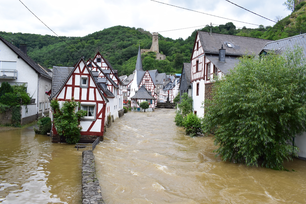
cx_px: 153
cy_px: 102
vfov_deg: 43.6
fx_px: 255
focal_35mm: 30
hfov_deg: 61.9
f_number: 10
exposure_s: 1/250
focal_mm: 20
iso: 400
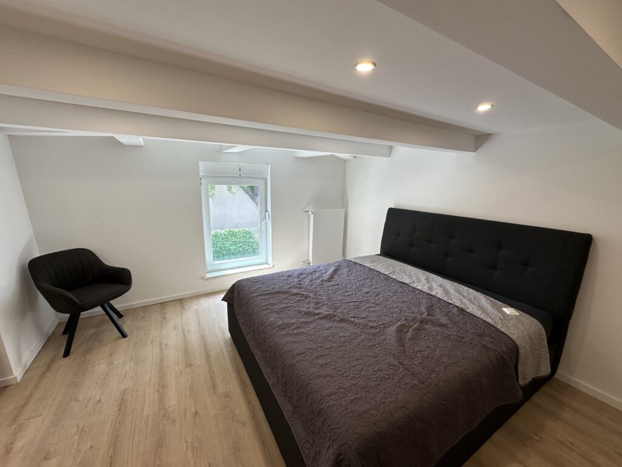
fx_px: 252
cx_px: 311
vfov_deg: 85.7
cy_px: 234
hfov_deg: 102.1
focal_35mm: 14
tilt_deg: -11.8
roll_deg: -1.6
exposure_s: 1/100
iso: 40
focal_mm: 2.22
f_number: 2.2
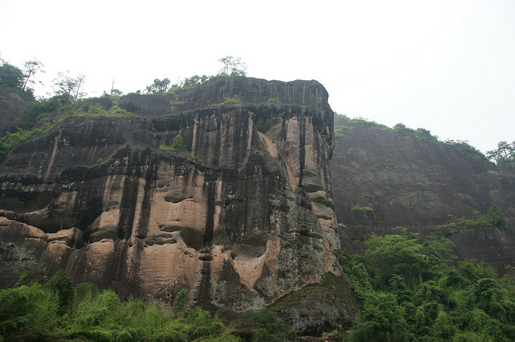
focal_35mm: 27
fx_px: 386
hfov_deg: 67.4
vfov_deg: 47.8
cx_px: 258
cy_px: 171
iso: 250
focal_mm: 18
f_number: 8
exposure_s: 1/30
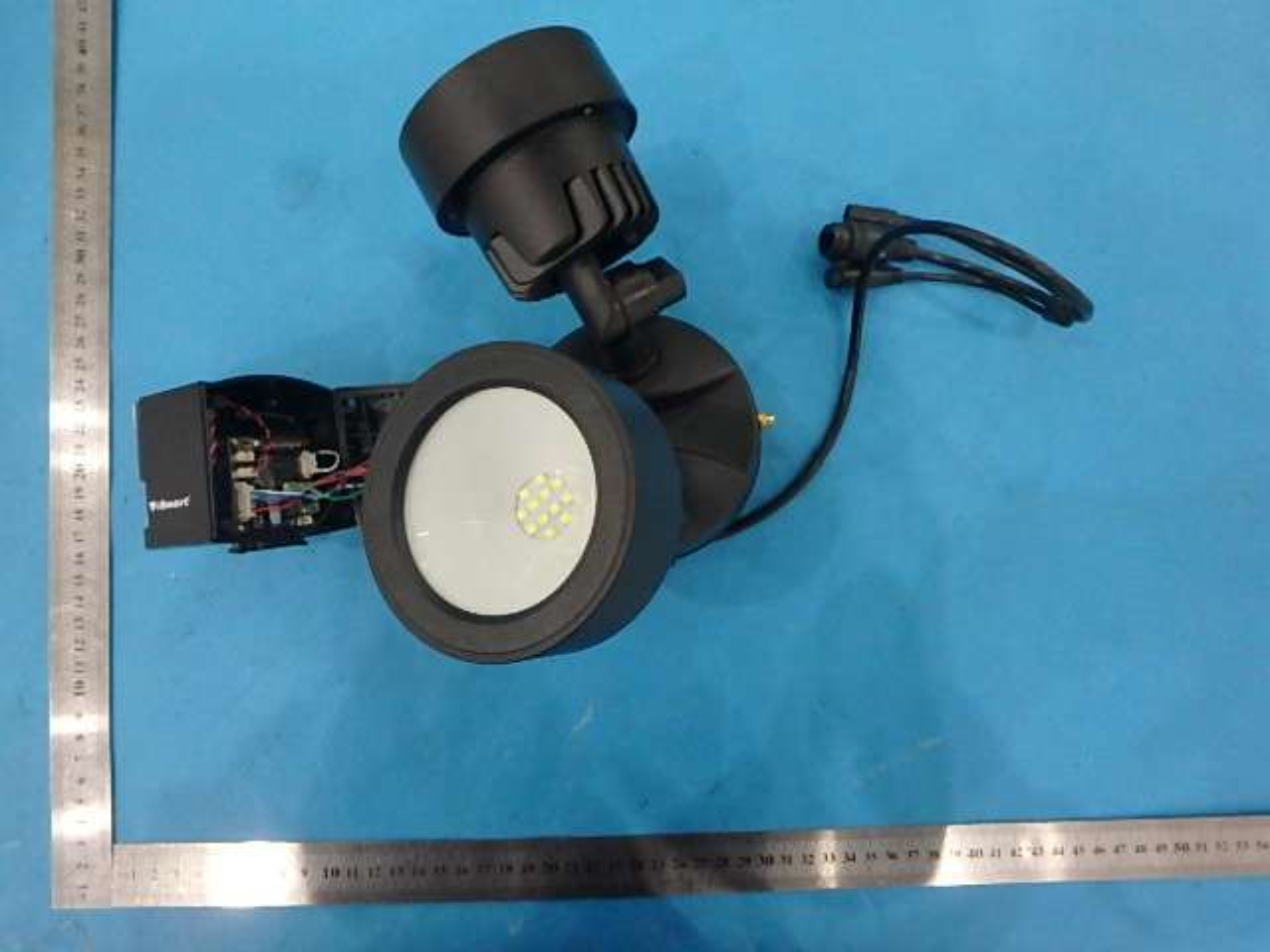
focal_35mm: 21
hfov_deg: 79.0
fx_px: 770
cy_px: 476
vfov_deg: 63.4
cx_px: 635
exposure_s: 1/15
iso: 800
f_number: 3.5
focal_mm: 3.7
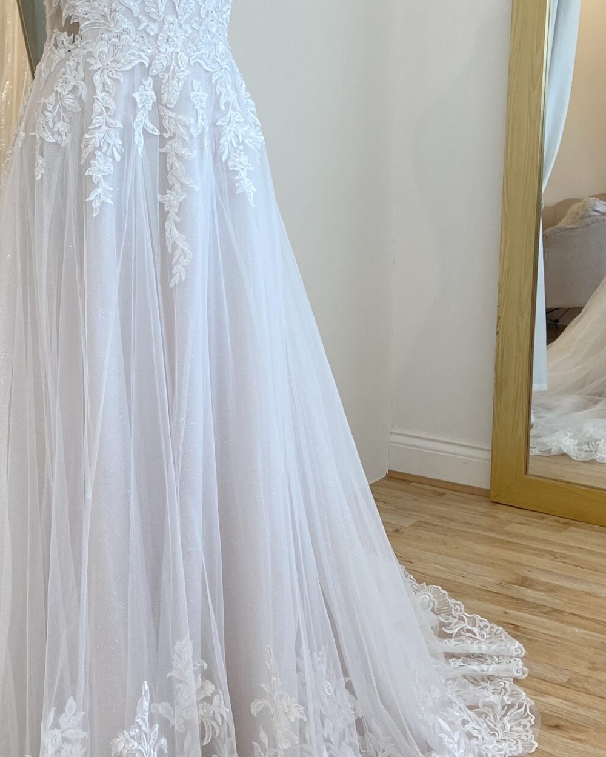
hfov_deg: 28.6
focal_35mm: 52
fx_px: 1165
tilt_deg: -8.2
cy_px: 302
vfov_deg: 35.9
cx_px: 128
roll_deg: +1.8
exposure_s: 1/121
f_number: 1.8
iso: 100
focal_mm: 4.25
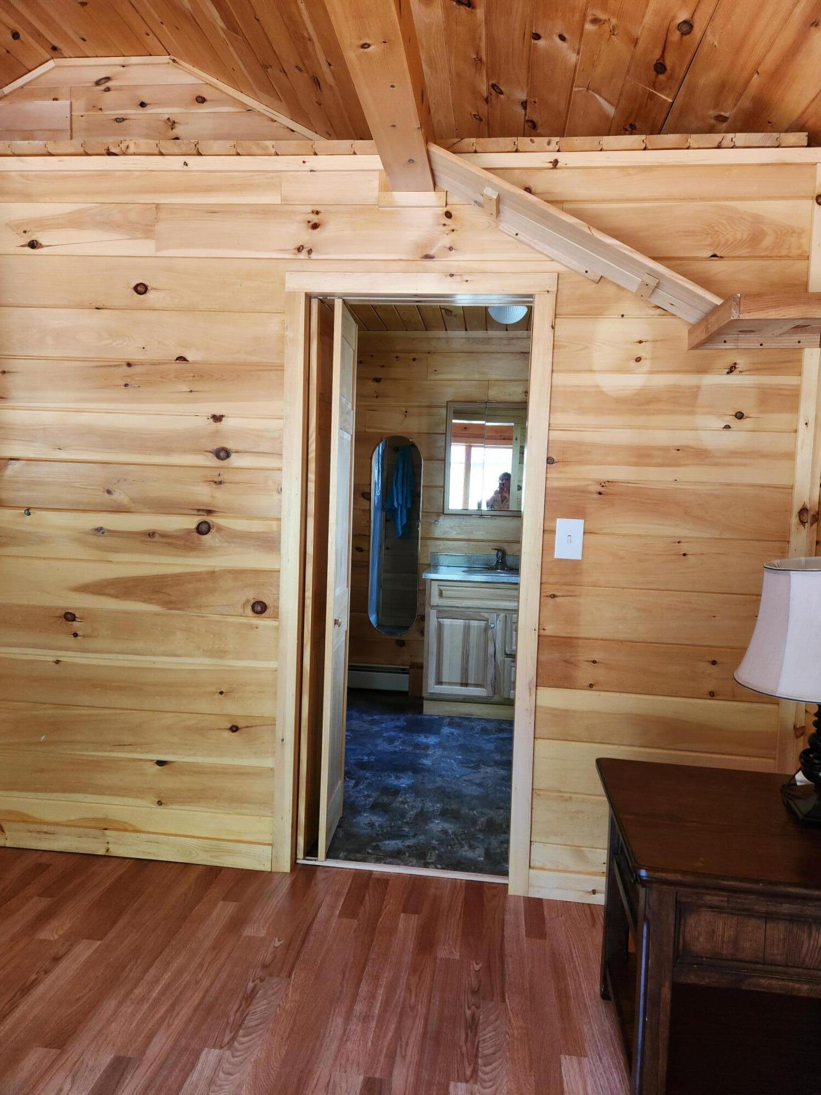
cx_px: 410
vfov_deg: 73.9
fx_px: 727
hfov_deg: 58.9
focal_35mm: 23
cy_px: 548
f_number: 1.8
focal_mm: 5.4
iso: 320
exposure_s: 1/120
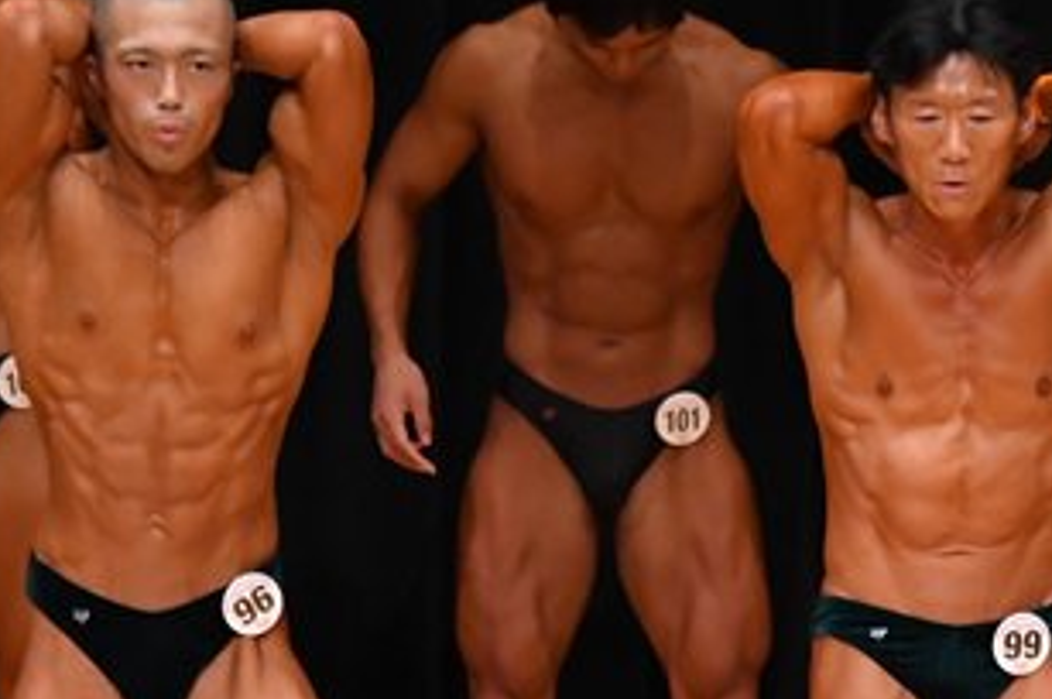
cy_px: 630
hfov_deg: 3.0
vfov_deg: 2.0
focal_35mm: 682
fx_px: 19908
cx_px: 954
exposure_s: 1/400
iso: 3200
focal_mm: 180
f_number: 5.6
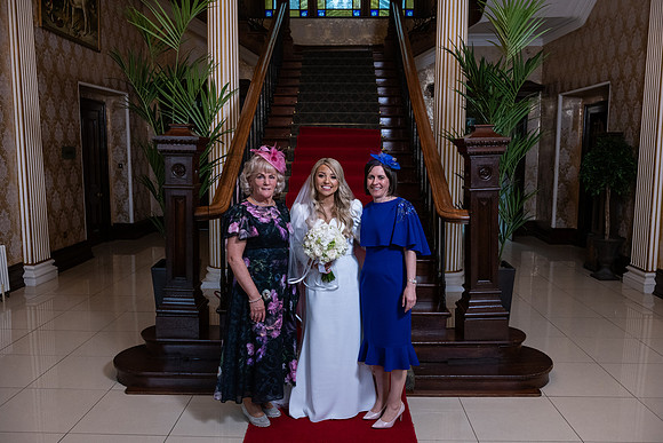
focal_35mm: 31
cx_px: 332
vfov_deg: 42.3
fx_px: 571
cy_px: 222
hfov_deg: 60.3
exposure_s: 1/160
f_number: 5
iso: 1000
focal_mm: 31
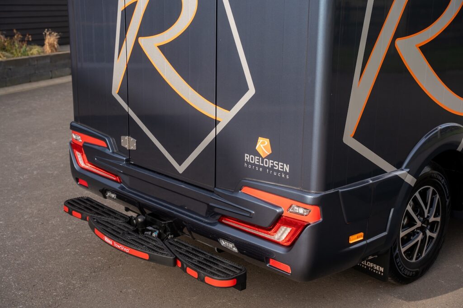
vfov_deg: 28.5
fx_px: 607
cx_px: 232
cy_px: 154
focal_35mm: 47
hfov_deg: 41.8
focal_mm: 47.2
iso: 200
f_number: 5
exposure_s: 1/200
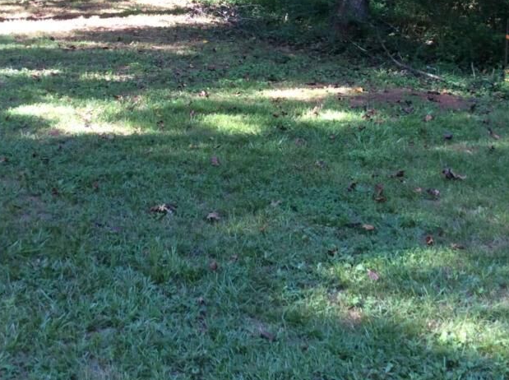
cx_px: 262
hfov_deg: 31.2
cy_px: 43
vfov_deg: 23.0
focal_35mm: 62
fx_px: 910
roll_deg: +1.8
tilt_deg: -10.8
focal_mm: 3.3
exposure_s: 1/60
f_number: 2.4
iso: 40
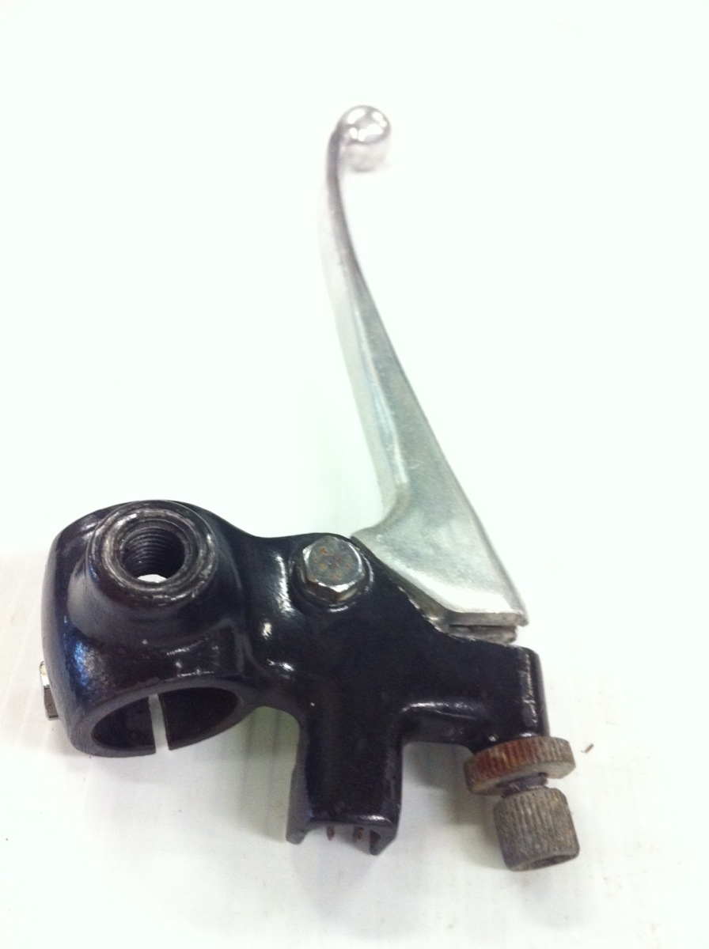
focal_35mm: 35
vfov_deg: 52.7
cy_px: 474
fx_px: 959
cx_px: 354
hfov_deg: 40.6
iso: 250
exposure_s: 1/15
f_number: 2.8
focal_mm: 3.85
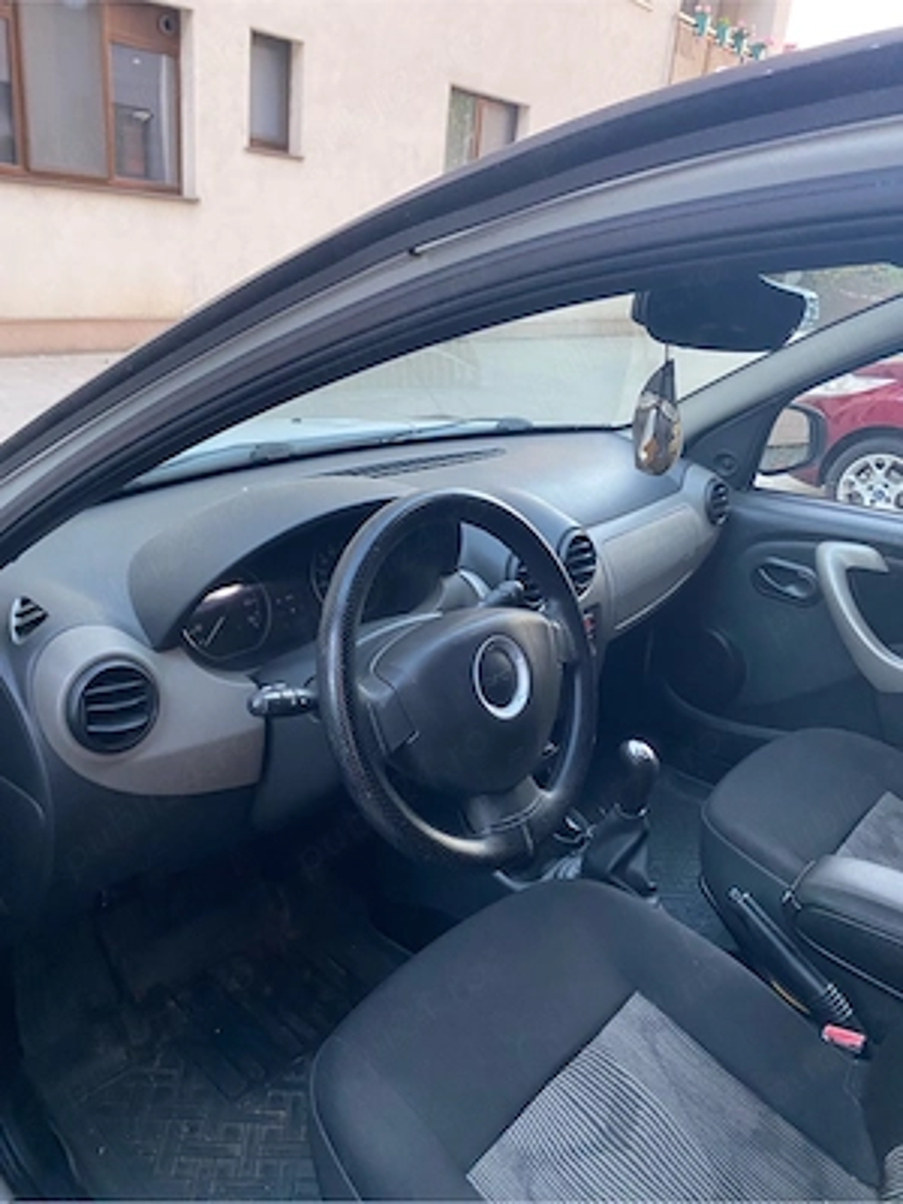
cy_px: 602
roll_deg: -5.1
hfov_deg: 53.1
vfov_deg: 67.3
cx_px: 452
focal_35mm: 26
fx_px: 904
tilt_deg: -23.2
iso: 400
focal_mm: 4.25
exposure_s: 1/60
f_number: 1.8
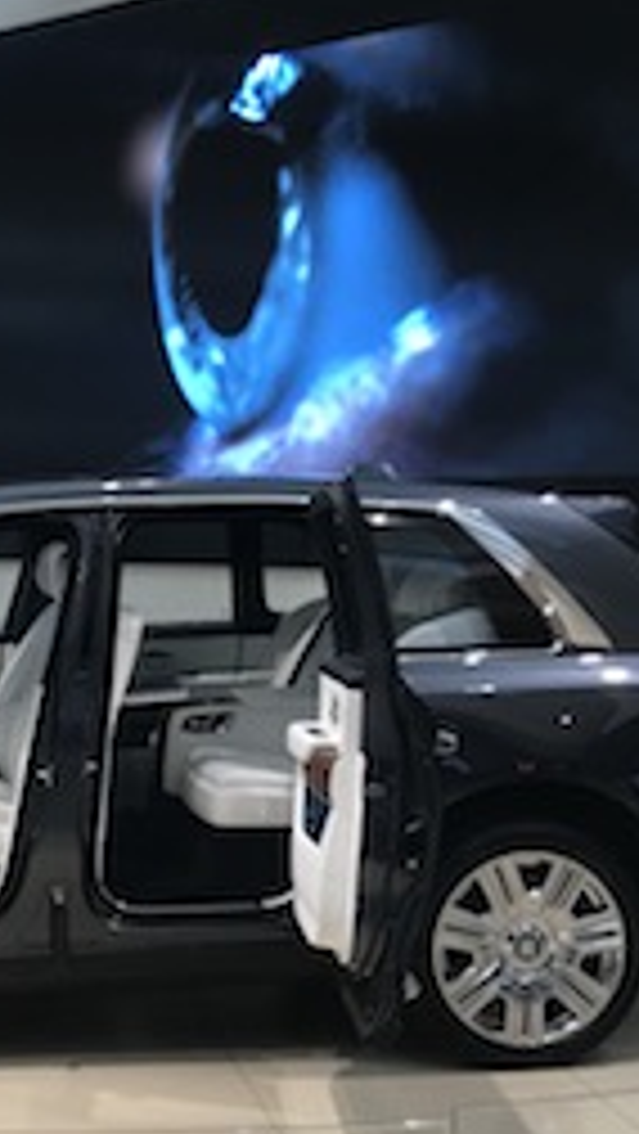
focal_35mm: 58
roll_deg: +0.4
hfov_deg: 20.1
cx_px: 9
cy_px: 608
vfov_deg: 36.0
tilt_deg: -4.0
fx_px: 1745
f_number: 1.8
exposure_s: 1/33
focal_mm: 3.99
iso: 32
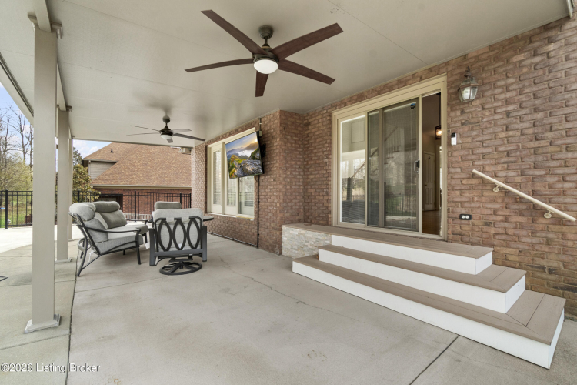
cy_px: 192
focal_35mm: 15
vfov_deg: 77.3
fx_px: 240
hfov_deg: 100.4
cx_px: 288
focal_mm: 10
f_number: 11
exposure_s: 1/15
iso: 400
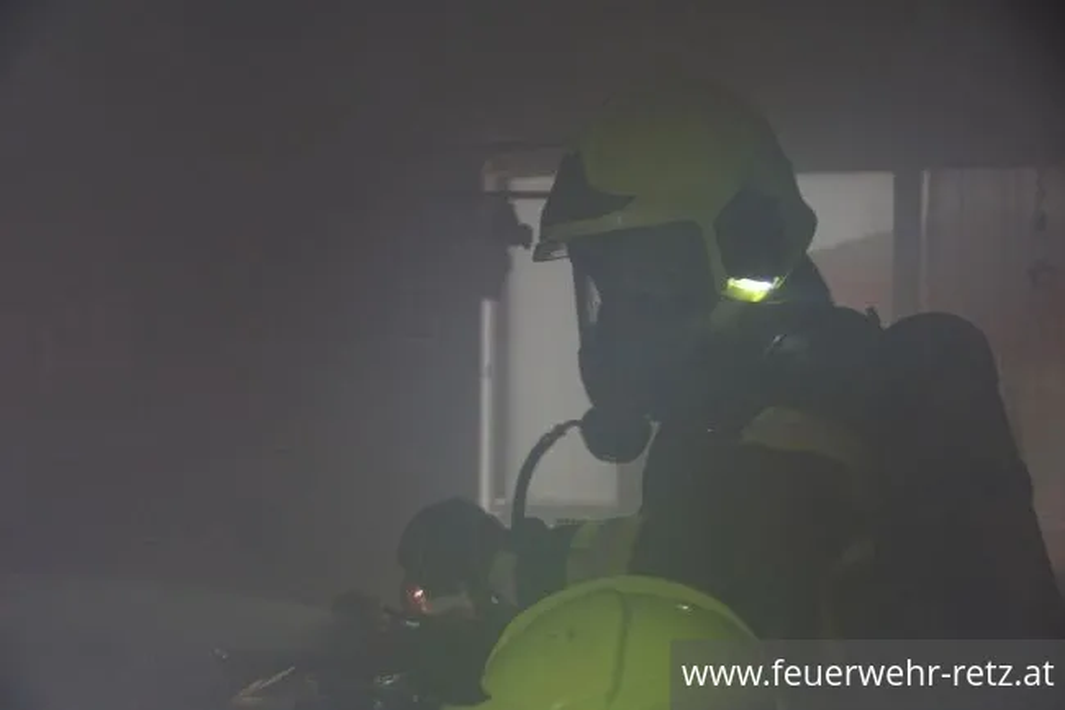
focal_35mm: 75
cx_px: 532
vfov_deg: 18.2
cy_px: 355
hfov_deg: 27.0
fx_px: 2218
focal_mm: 50
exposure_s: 1/20
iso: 1600
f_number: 5
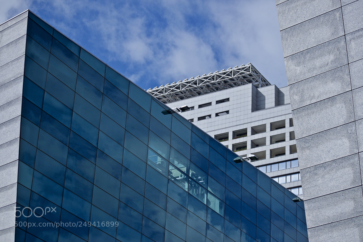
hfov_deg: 24.6
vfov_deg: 16.5
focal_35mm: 82
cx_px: 182
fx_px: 832
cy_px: 121
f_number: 4
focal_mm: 55
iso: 100
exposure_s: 1/1250
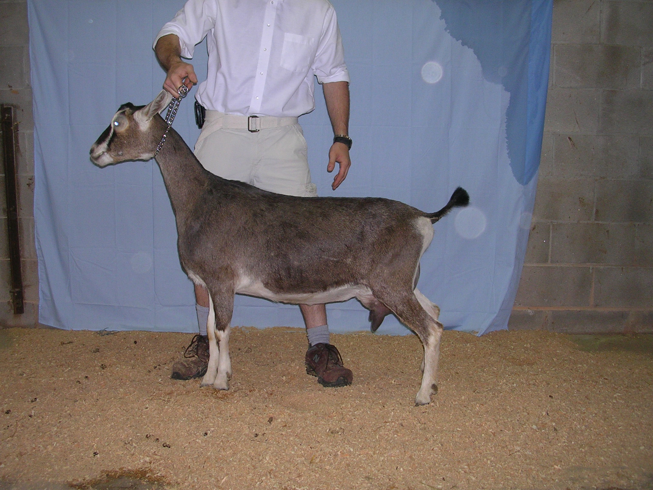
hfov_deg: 49.0
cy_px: 245
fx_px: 717
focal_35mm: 38
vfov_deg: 37.7
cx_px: 326
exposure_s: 1/60.1
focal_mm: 5.8
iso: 73
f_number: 2.8
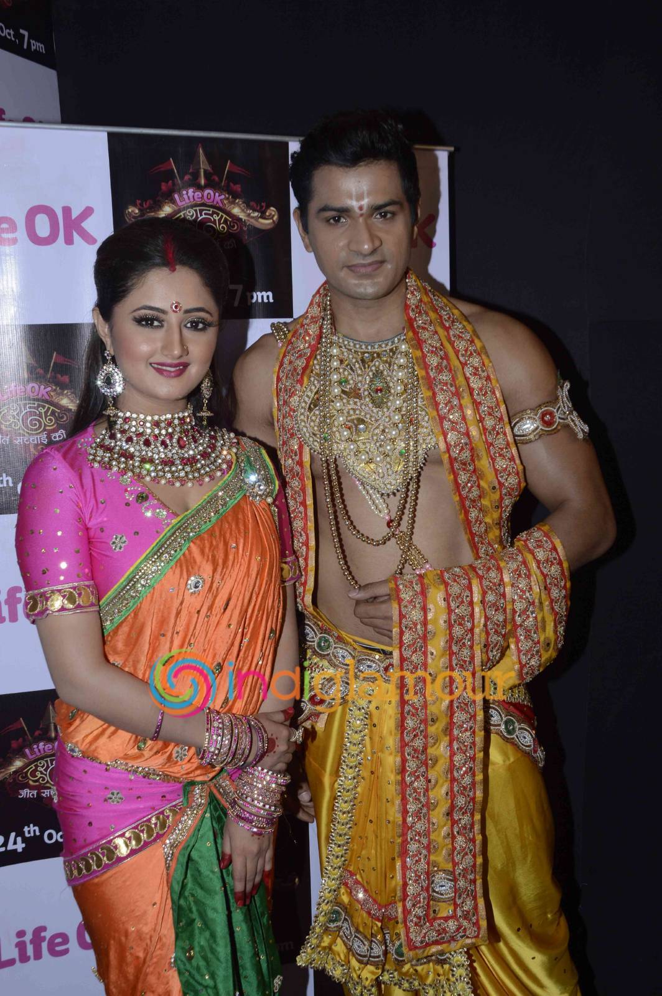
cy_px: 498
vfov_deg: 51.3
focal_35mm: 38
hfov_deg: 35.4
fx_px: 1036
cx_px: 331
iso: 400
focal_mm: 25
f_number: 10
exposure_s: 1/160
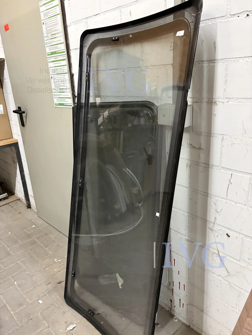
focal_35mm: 26
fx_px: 252
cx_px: 126
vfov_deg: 67.3
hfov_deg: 53.1
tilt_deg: -14.3
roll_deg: +3.8
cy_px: 168
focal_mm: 5.96
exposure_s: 1/50
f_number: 1.6
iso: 400
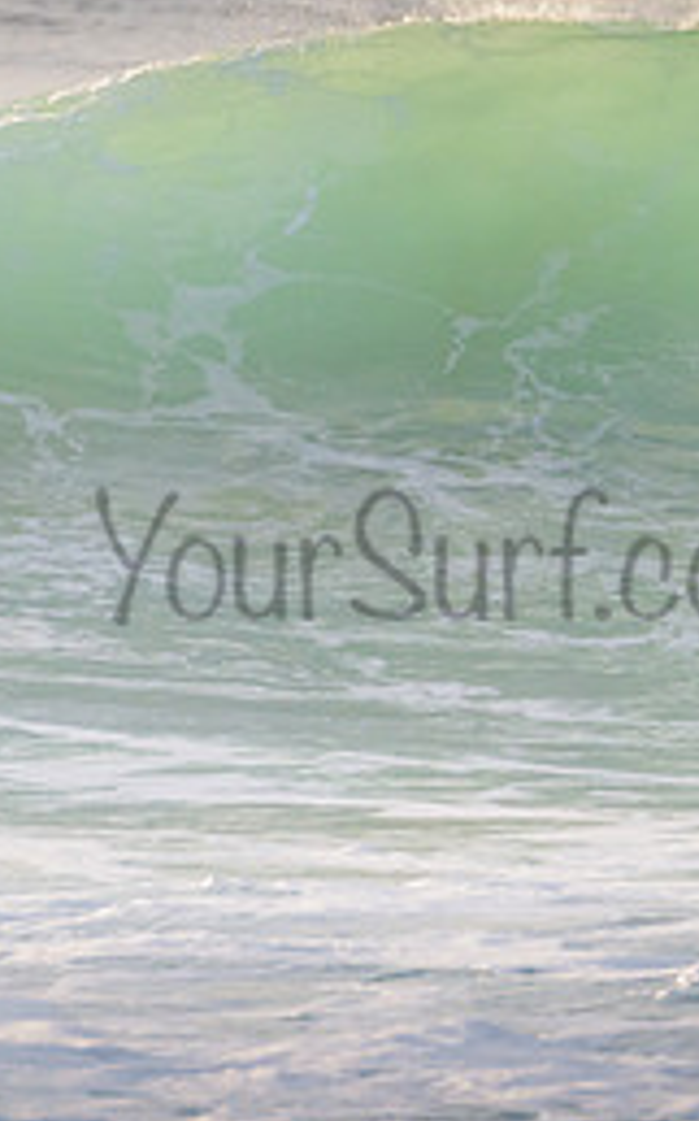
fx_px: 42933
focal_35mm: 1407
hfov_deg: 0.9
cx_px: 826
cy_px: 483
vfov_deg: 1.5
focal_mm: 500
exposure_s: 1/2000
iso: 500
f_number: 5.6
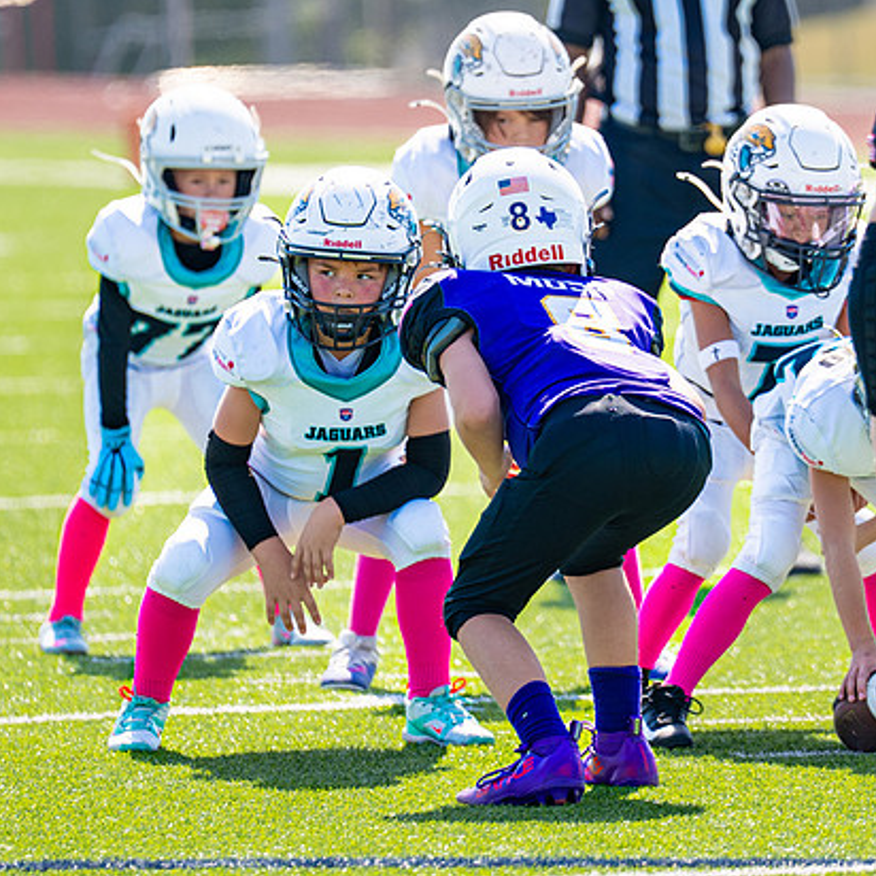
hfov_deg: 3.7
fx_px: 13628
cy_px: 347
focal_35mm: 476
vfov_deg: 3.7
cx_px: 731
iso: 100
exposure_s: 1/1250
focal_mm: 200
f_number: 2.8
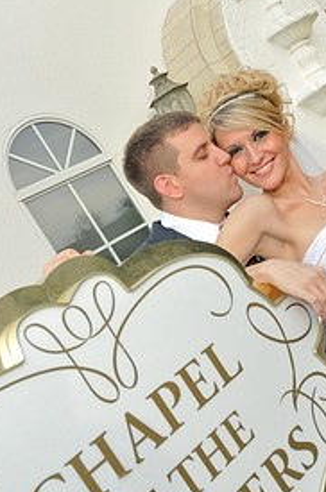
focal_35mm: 59
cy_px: 268
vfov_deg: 34.0
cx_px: 255
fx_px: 805
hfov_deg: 22.6
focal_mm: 24
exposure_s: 1/320
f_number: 5.6
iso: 640
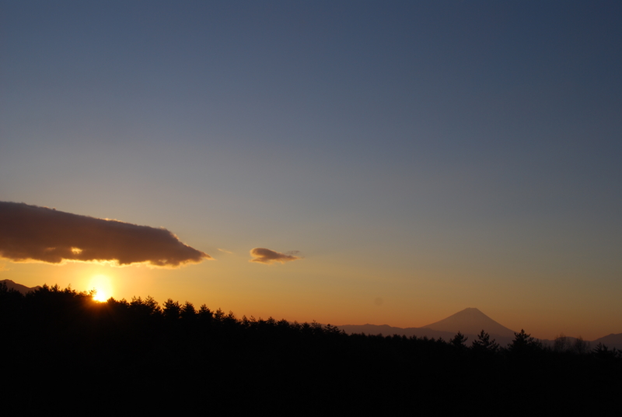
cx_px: 311
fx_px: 753
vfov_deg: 30.9
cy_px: 208
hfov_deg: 44.9
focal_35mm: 44
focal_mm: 29
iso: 100
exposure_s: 1/320
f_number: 9
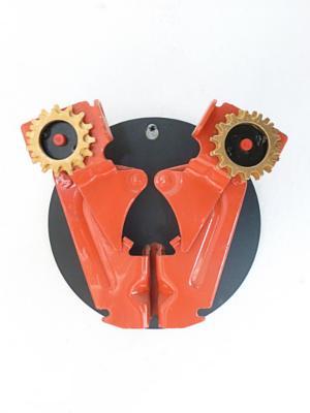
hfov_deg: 36.8
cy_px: 206
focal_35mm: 39
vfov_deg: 47.9
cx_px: 155
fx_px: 466
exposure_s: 1/4
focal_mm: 6.9
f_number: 3.7
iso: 400
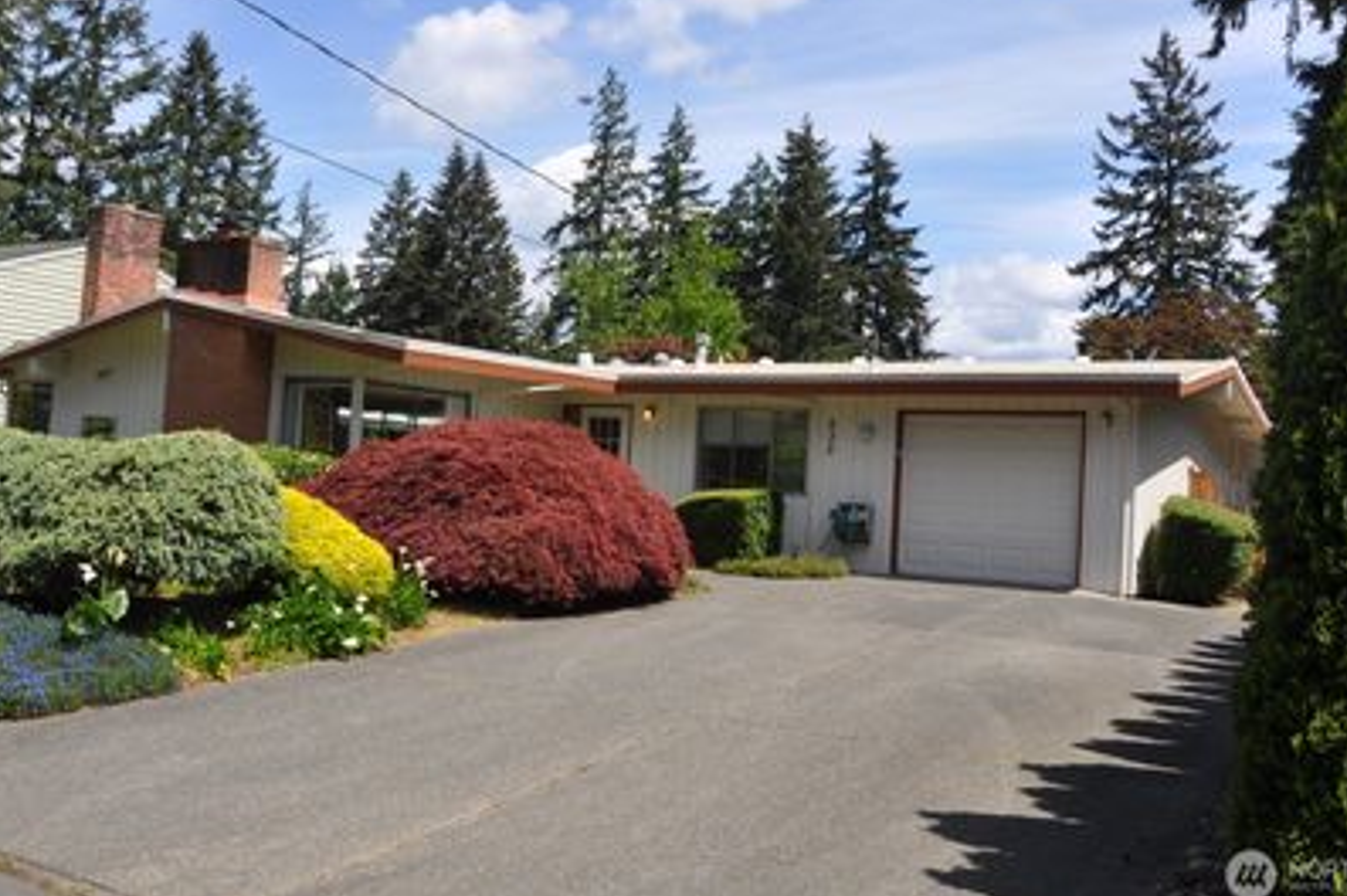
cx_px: 621
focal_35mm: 34
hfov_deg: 55.8
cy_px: 350
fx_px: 1271
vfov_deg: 38.6
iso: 200
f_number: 13
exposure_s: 1/160
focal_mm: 18
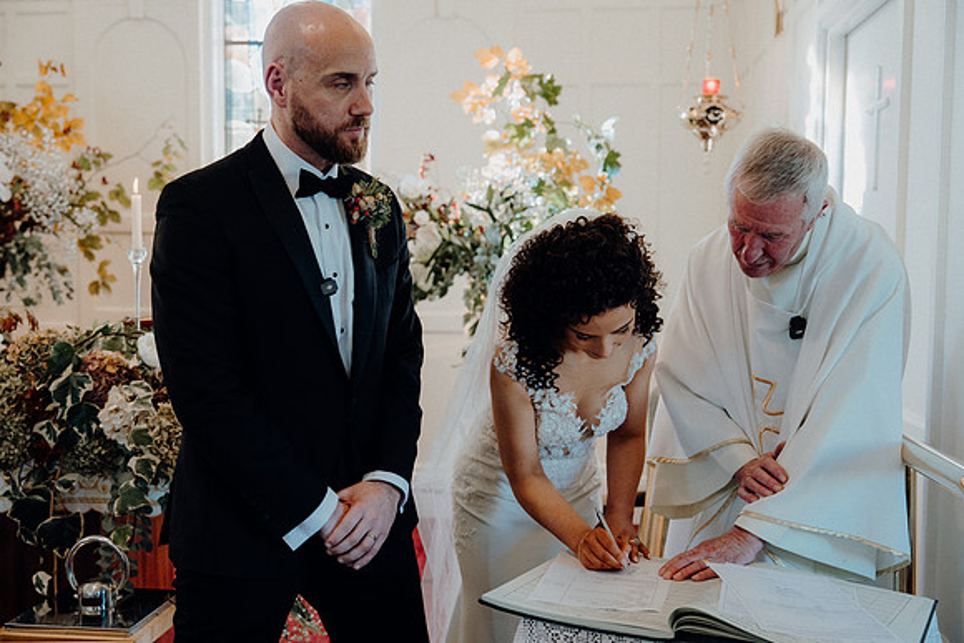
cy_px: 322
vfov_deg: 34.2
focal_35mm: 39
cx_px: 482
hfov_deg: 49.5
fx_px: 1045
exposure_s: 1/160
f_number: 3.5
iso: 800
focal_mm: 39
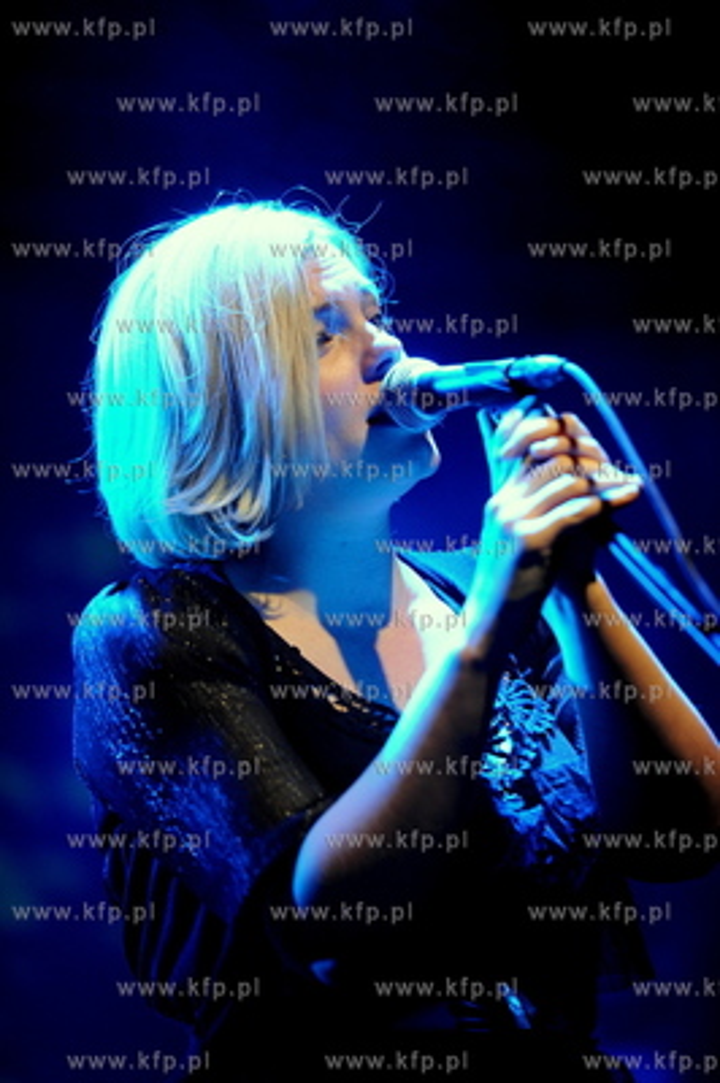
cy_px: 542
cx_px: 360
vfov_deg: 10.6
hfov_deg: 7.0
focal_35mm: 195
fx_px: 5860
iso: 3200
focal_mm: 195
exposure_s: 1/1600
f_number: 2.8
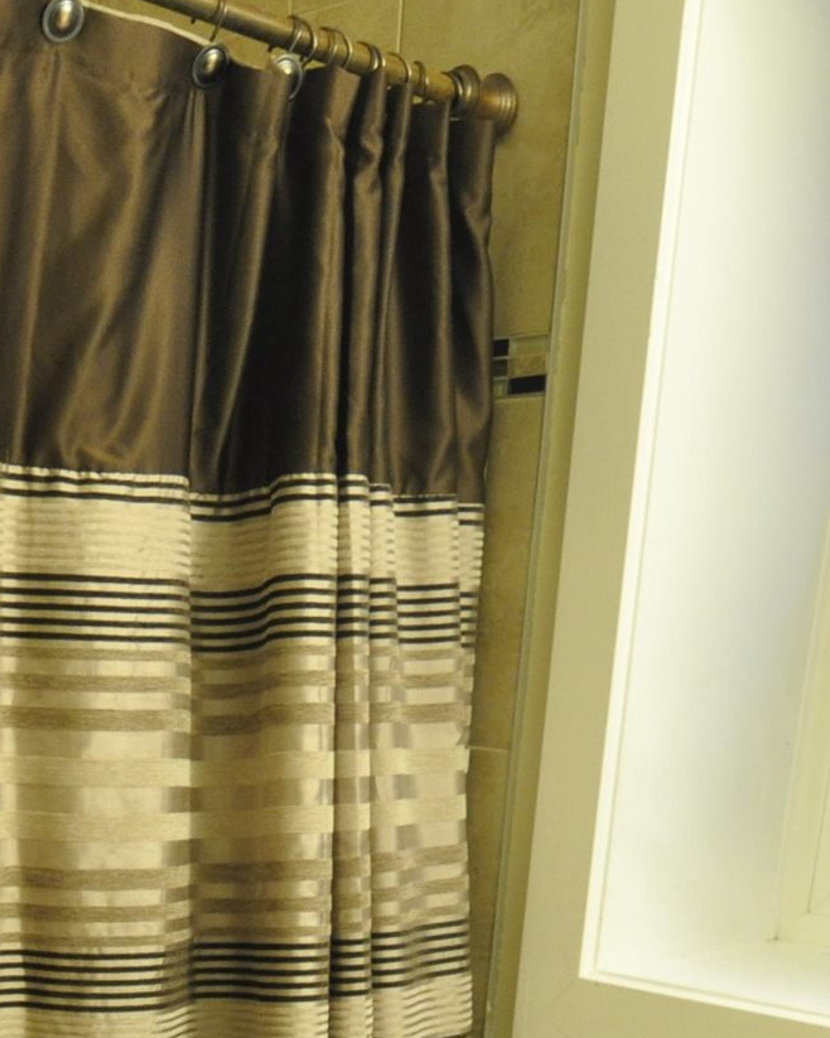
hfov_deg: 26.1
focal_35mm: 58
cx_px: 225
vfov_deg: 28.2
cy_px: 1269
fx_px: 1774
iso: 800
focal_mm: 11
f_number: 3.3
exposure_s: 1/45
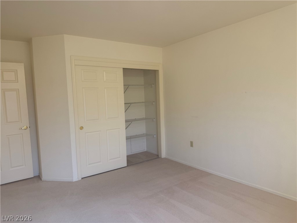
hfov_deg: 71.6
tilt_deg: -4.2
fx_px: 206
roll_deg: +1.4
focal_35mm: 24
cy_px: 112
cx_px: 148
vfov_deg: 56.8
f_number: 1.78
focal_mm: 6.76
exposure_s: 1/120
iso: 125
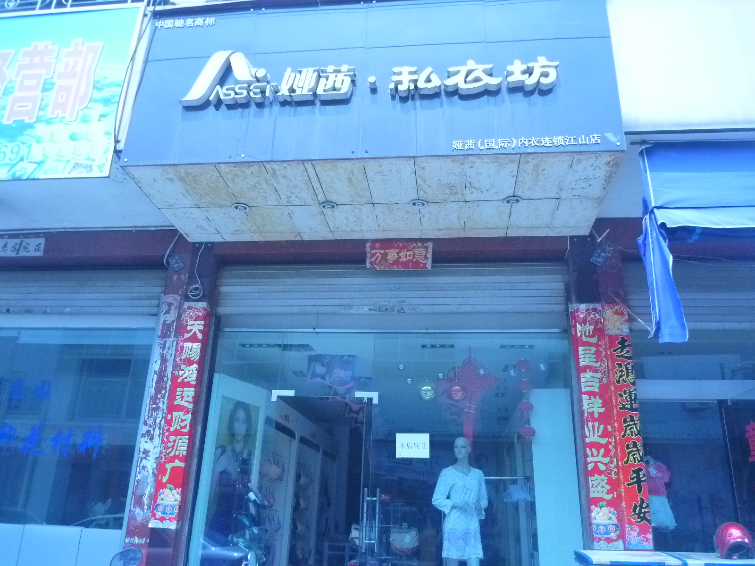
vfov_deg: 49.7
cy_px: 283
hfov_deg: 63.4
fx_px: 611
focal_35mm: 28
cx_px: 378
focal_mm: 5
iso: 800
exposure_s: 1/160
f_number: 10
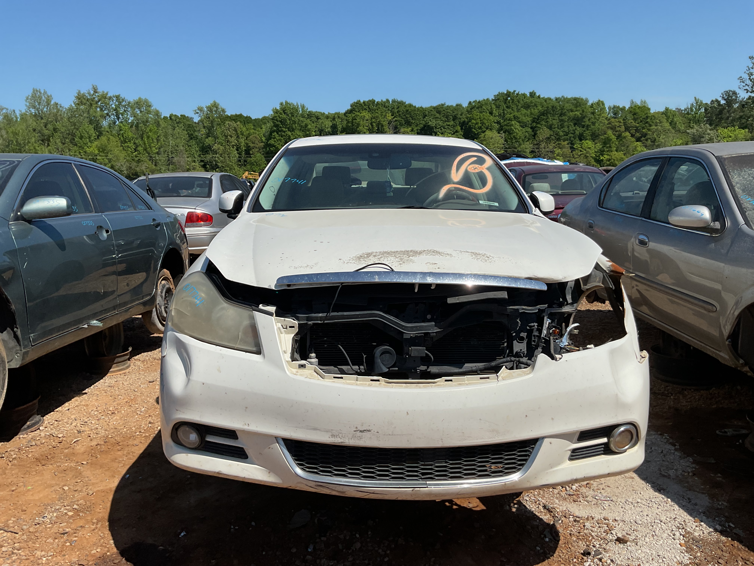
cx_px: 377
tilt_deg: -10.1
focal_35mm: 29
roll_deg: +2.0
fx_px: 632
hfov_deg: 61.7
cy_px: 283
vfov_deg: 48.2
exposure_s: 1/3534
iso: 16
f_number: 1.8
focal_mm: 3
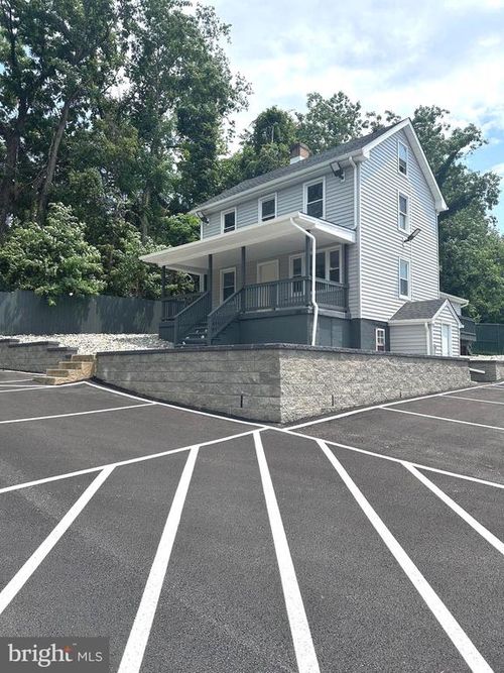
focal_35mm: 24
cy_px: 336
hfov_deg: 56.8
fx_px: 466
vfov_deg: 71.6
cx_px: 252
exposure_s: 1/4184
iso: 80
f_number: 1.78
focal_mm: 6.86
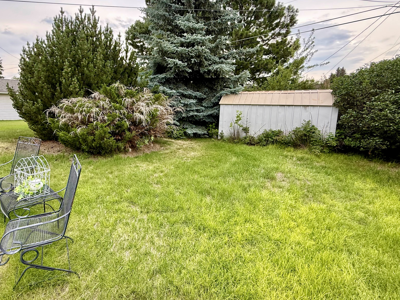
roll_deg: -1.6
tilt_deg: -6.2
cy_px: 130
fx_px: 208
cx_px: 161
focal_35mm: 18
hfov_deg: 86.7
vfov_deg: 71.3
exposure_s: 1/142
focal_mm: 2.22
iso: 64
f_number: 2.2
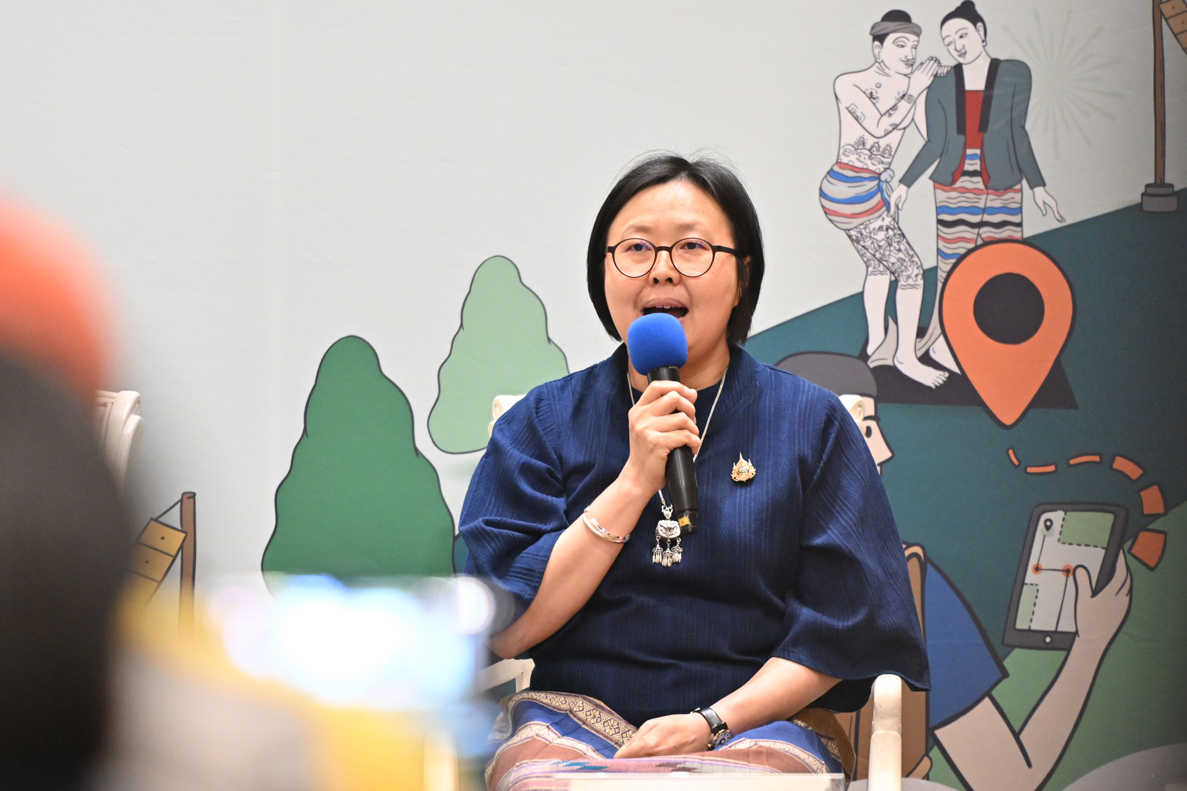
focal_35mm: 300
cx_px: 594
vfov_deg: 4.6
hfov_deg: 6.9
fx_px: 9891
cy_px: 396
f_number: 2.8
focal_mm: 200
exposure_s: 1/100
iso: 3200
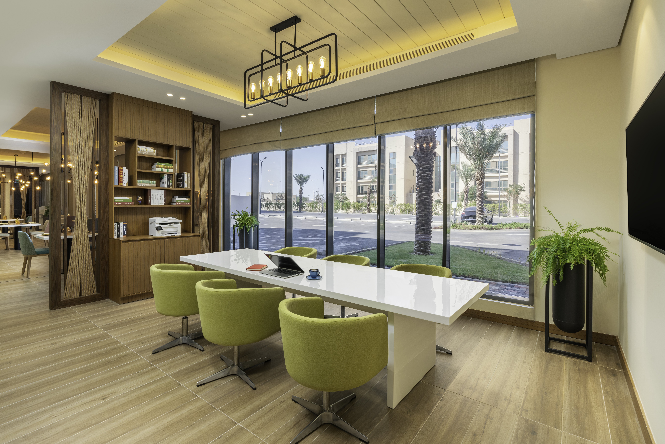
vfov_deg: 67.4
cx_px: 332
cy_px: 222
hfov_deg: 90.0
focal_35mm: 18
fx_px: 333
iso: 200
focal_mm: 18
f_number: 11
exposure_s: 1/30
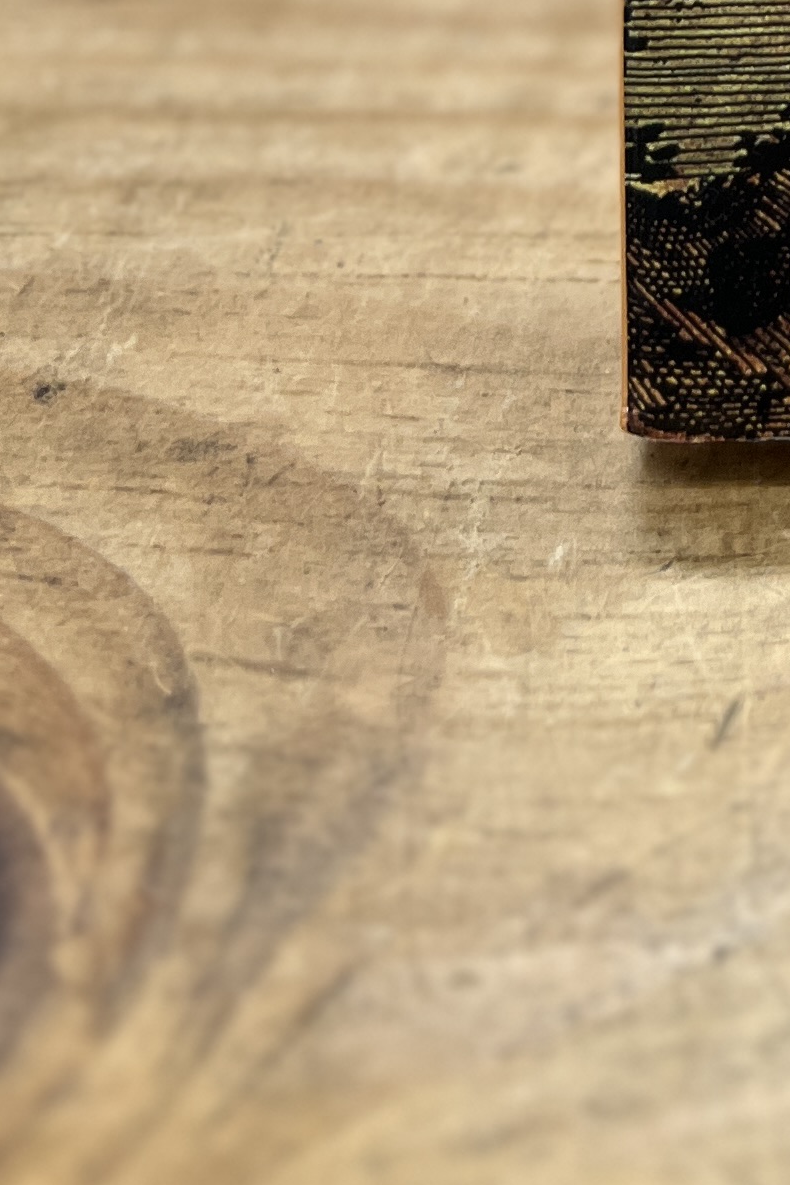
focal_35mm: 92
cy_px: -804
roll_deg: +0.2
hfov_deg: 13.4
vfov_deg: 18.4
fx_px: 3028
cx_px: 1414
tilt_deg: -25.1
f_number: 1.5
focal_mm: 5.7
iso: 80
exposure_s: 1/60
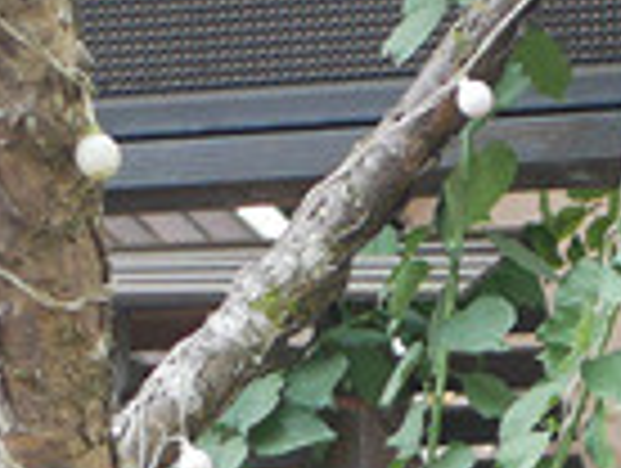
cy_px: 1611
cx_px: 873
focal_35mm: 217
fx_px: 3900
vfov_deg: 6.1
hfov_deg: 8.9
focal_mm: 15
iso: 200
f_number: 1.7
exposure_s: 1/125
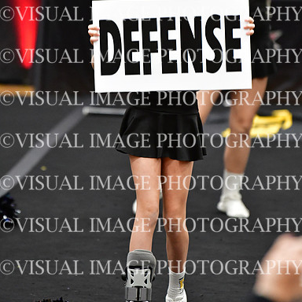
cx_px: 151
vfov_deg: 4.5
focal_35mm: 385
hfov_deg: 4.6
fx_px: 3800
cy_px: 77
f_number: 3.2
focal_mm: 200
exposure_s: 1/500
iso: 5000
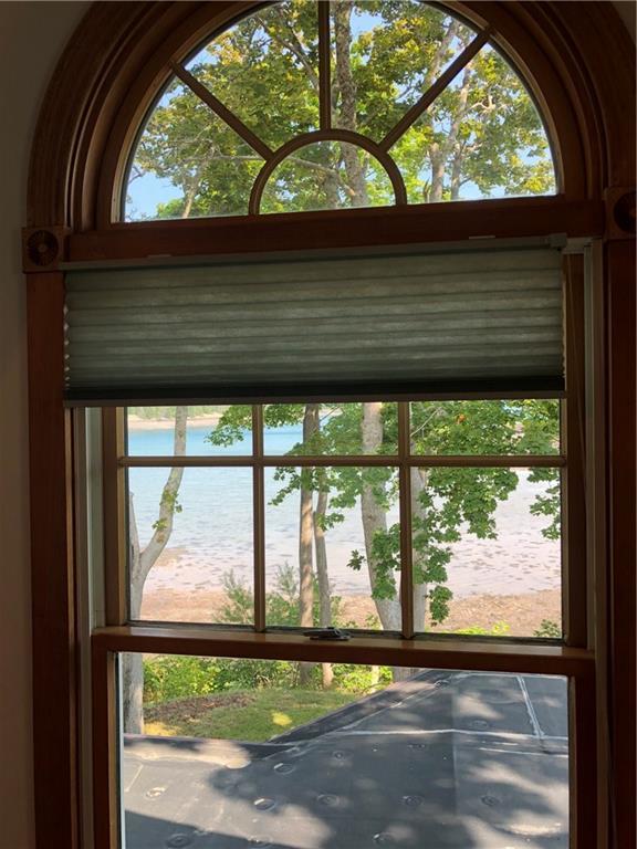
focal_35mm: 28
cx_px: 318
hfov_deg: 49.7
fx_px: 687
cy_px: 424
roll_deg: +1.3
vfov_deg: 63.4
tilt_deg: -0.2
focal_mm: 3.99
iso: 20
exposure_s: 1/126
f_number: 1.8
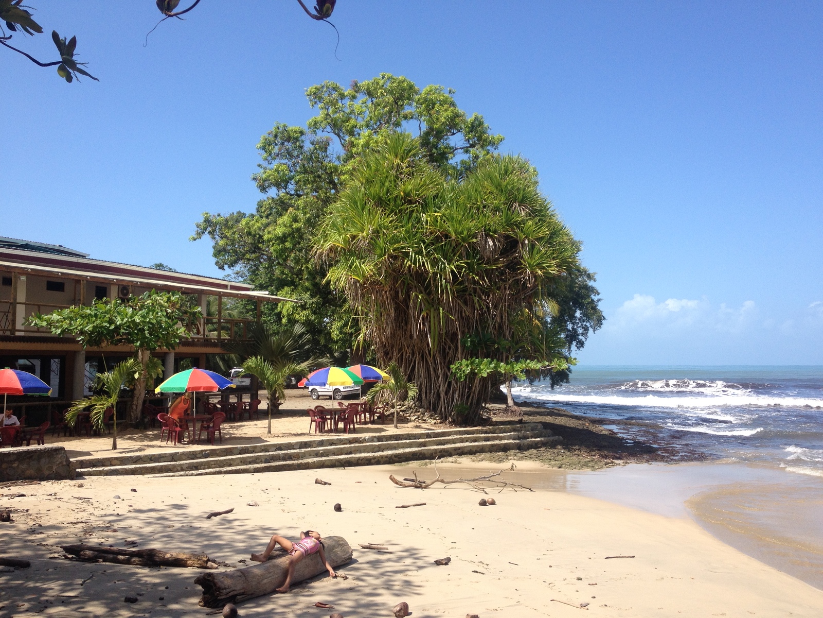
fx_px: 832
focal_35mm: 35
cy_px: 309
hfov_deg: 52.6
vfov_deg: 40.7
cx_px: 412
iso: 50
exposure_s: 1/1381
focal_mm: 4.28
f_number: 2.4
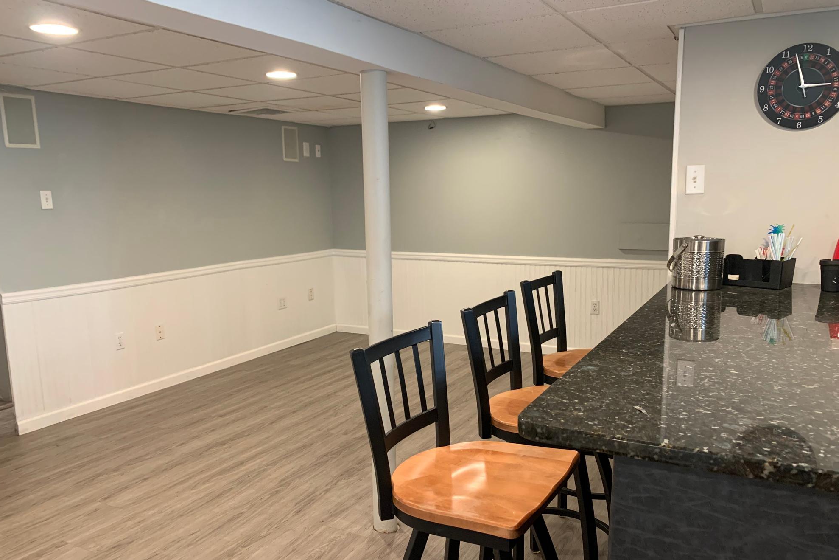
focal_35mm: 28
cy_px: 305
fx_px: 653
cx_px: 431
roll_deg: -0.2
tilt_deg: -8.8
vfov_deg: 46.4
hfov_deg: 65.5
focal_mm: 4.25
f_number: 1.8
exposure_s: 1/60
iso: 200
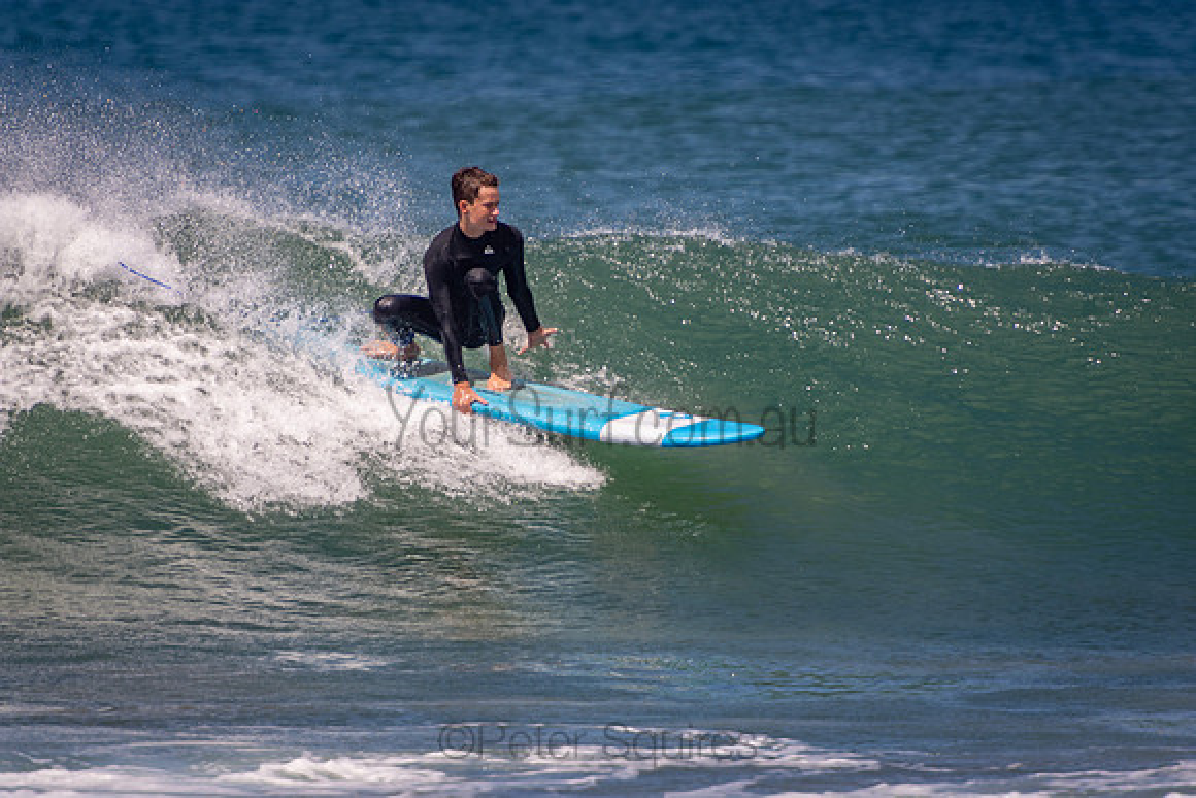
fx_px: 18940
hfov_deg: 3.6
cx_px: 598
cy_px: 399
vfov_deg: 2.4
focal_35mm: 570
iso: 180
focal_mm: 380
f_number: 5.6
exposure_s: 1/1250
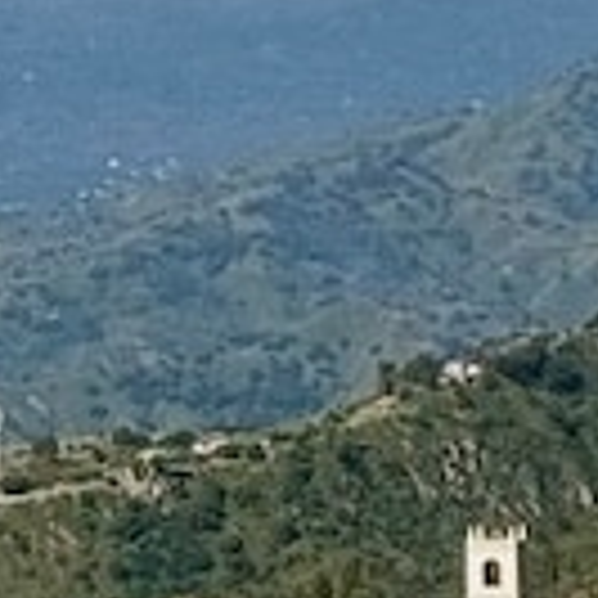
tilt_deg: -3.6
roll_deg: +1.8
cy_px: 706
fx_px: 7486
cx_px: 238
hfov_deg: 4.6
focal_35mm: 383
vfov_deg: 4.6
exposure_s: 1/6536
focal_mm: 6.76
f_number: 1.78
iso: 64
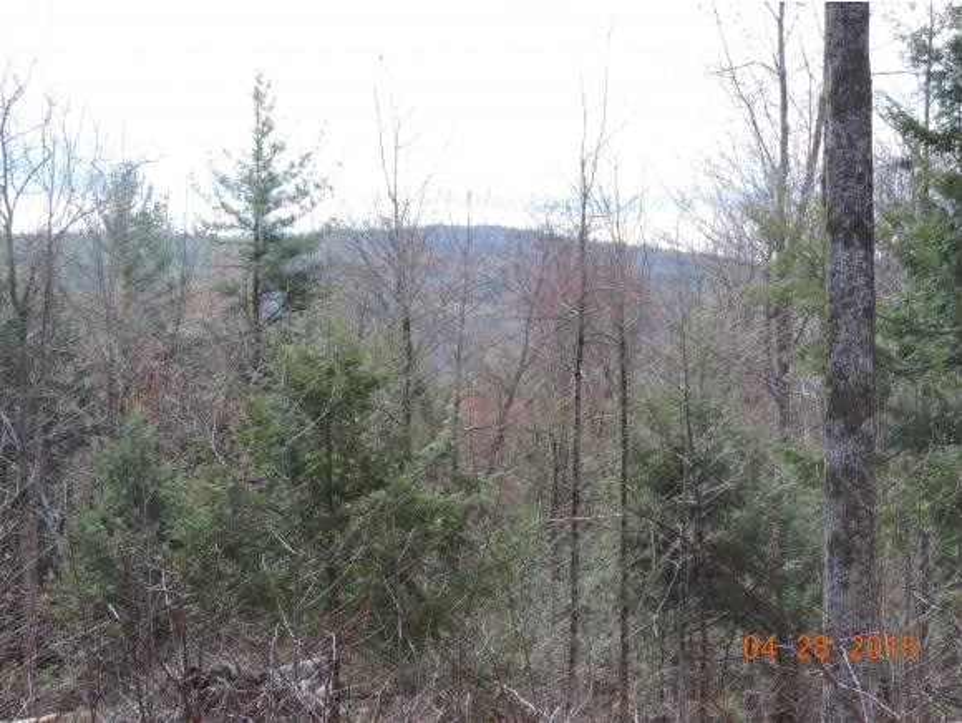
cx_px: 481
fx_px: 4033
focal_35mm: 145
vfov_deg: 10.2
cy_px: 362
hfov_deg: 13.6
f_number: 4.4
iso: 80
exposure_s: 1/160
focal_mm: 25.8
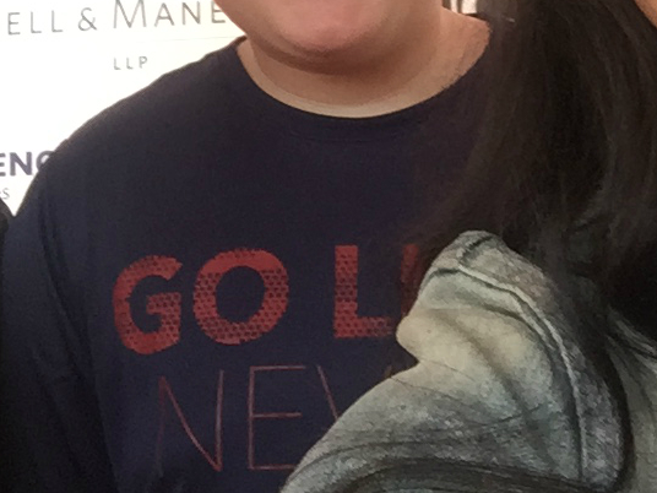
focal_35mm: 74
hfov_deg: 26.3
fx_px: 1404
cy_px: -7
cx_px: 401
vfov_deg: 19.3
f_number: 2.2
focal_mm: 2.65
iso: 40
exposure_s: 1/60
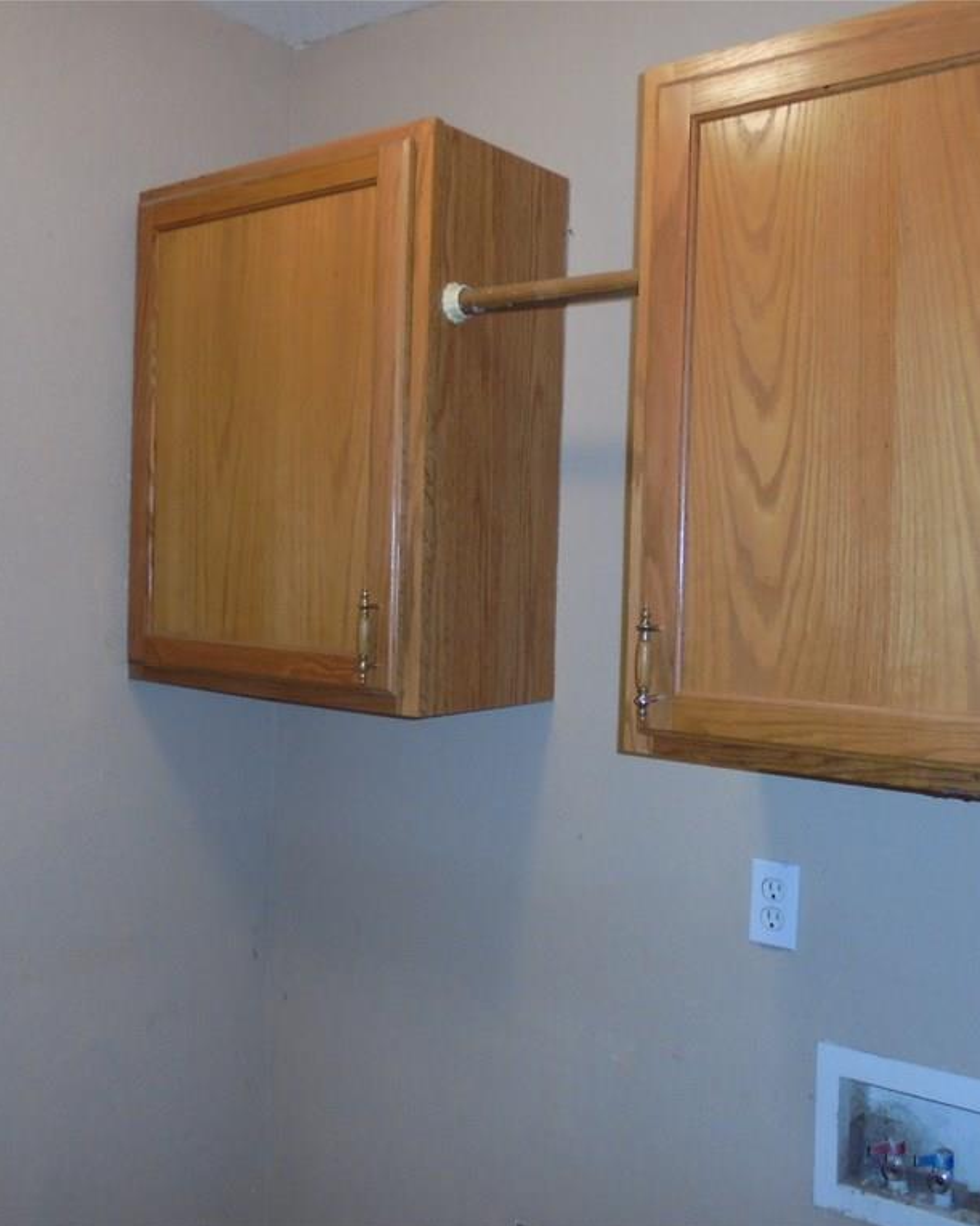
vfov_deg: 52.8
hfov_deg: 43.3
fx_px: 1233
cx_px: 531
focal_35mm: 34
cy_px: 615
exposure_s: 1/30
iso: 250
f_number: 3.5
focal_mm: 4.6
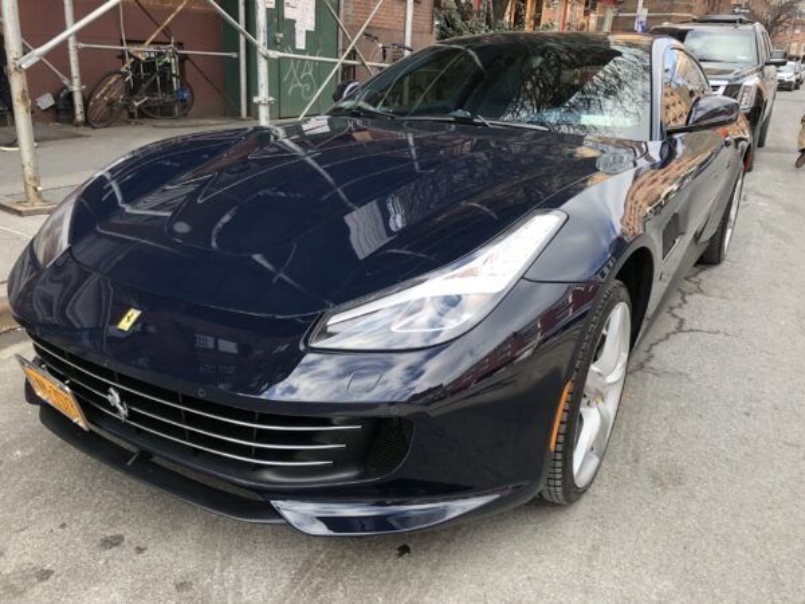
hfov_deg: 63.4
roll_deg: -1.8
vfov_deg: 49.7
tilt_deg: -18.6
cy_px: 302
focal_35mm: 28
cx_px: 402
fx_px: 651
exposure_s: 1/127
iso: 20
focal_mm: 4
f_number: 1.8
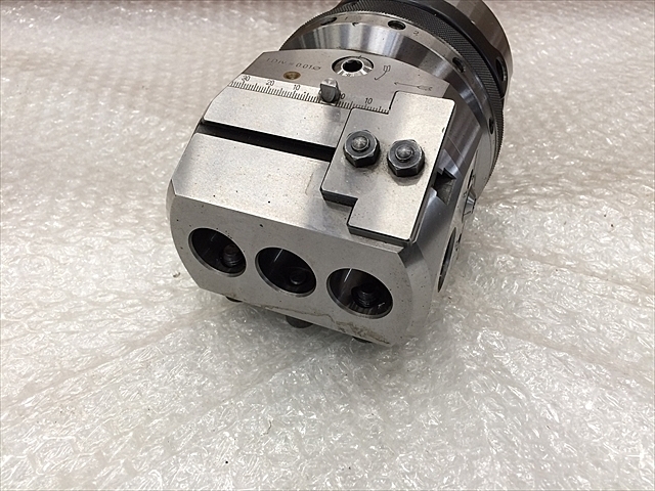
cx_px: 328
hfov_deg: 61.7
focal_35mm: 29
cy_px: 246
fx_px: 549
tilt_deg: -42.9
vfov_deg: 48.2
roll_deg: -2.2
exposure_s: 1/30
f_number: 2.2
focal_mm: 4.15
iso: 50
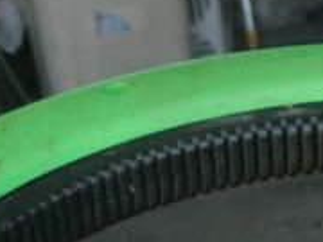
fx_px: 1810
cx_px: 673
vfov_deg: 7.4
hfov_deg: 9.5
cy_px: 430
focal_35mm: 194
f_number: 3.1
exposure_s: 1/100
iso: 64
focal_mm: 6.3
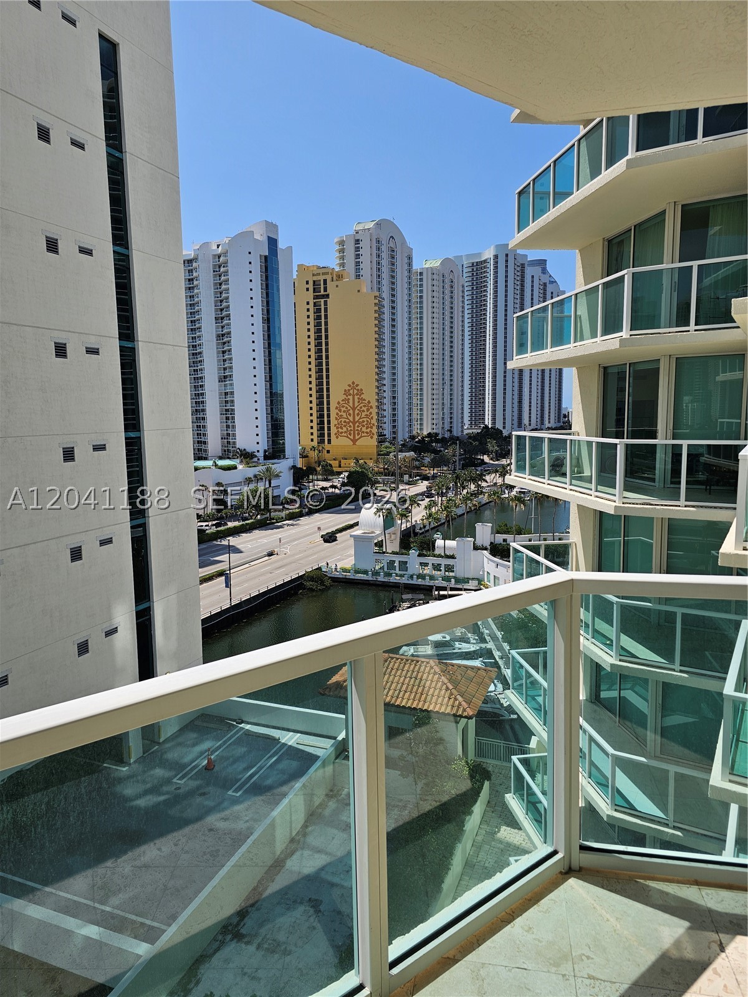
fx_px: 663
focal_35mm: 23
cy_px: 498
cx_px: 374
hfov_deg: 58.9
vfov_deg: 73.9
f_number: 1.7
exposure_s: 1/1529
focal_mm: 6.3
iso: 16
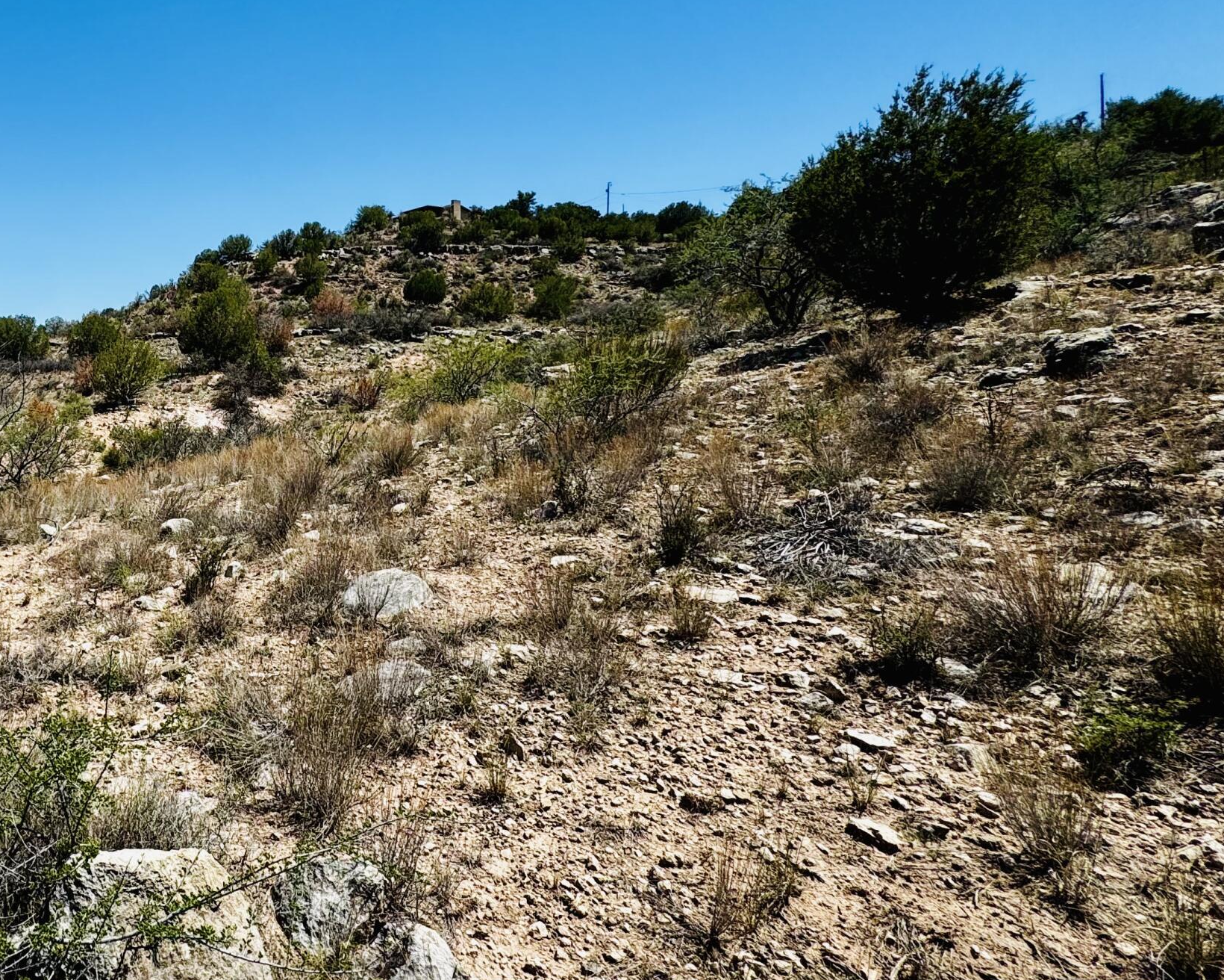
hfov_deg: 59.2
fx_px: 906
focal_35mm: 25
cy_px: 418
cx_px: 149
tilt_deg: +0.2
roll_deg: -0.3
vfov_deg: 56.6
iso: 40
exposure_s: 1/1832
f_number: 2.2
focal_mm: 2.22
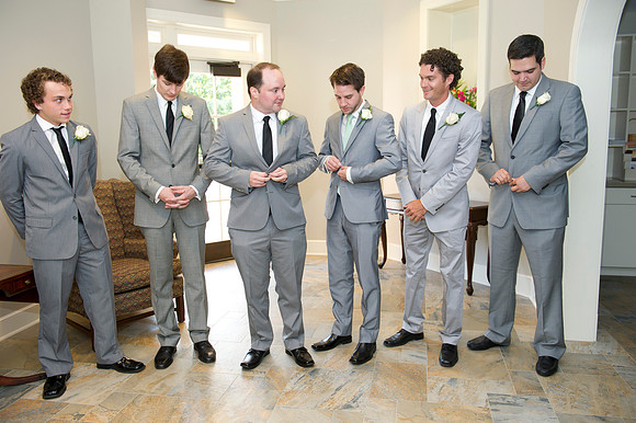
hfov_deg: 60.3
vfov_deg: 42.3
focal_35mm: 31
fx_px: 547
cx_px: 318
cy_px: 212
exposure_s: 1/100
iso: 800
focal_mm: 31
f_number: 4
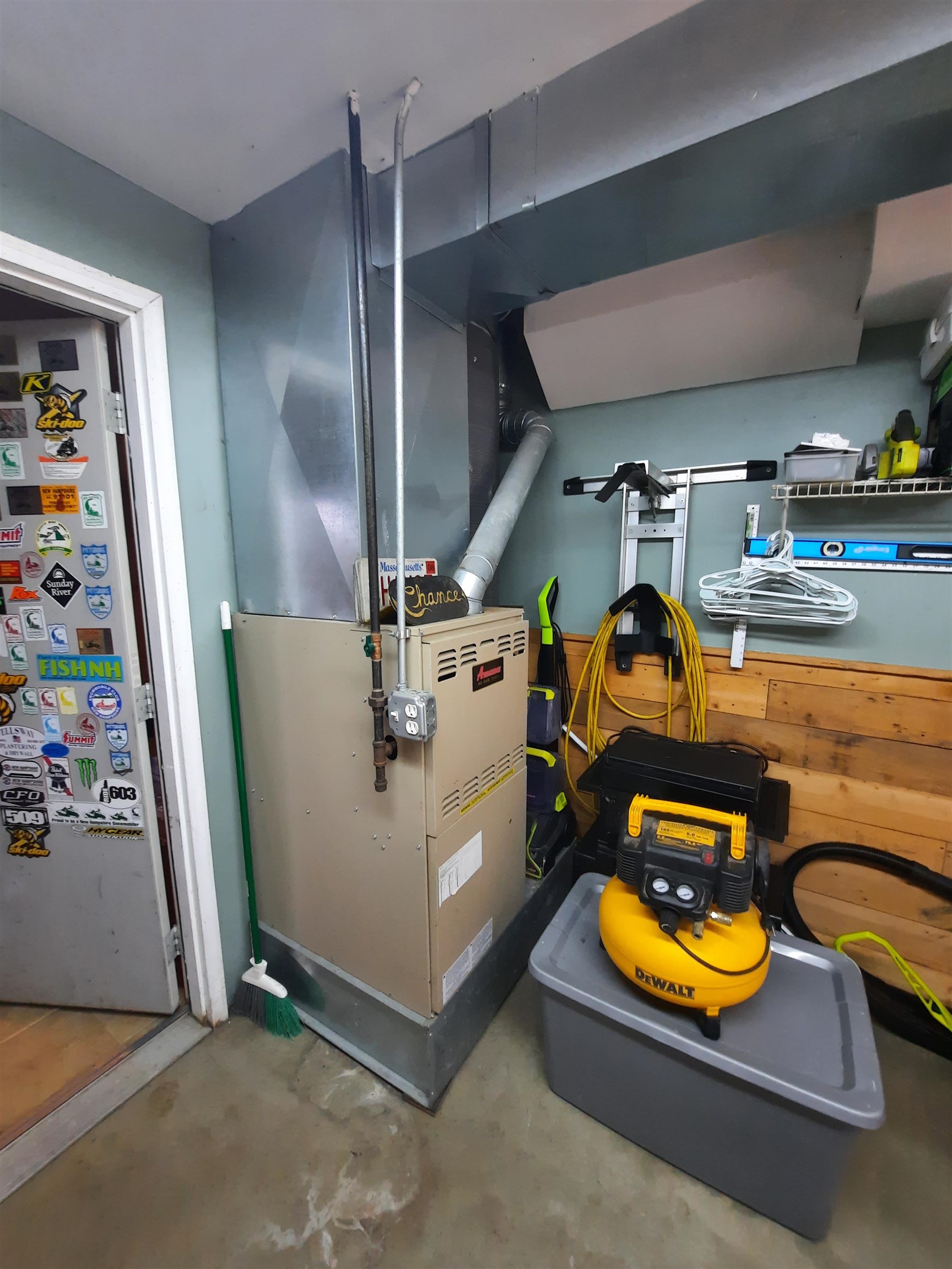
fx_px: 477
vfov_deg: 106.2
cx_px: 476
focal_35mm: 13
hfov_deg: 89.9
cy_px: 634
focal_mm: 1.74
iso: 160
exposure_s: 1/40
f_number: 2.2
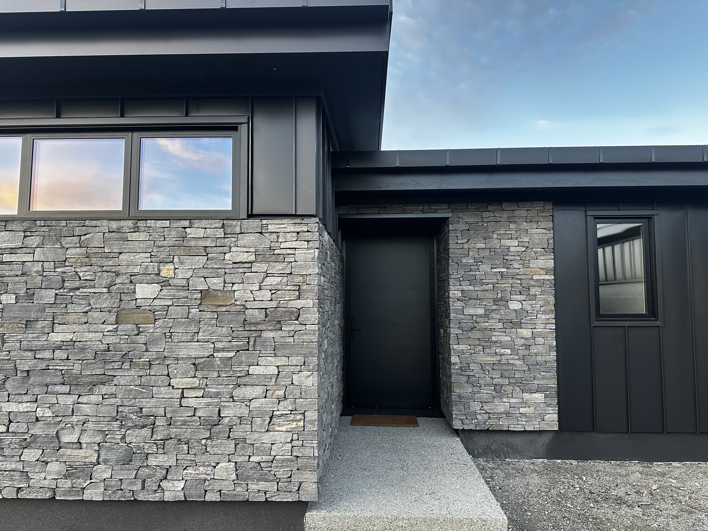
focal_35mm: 24
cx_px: 354
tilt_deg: +4.0
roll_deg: +0.1
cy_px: 266
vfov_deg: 56.8
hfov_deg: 71.6
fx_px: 491
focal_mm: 6.86
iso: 160
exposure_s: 1/121
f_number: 1.78
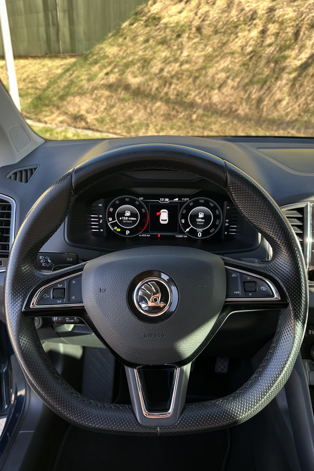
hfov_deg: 51.3
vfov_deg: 71.5
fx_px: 327
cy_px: 236
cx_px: 165
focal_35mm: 25
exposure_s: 1/171
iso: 80
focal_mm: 6.86
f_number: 1.78
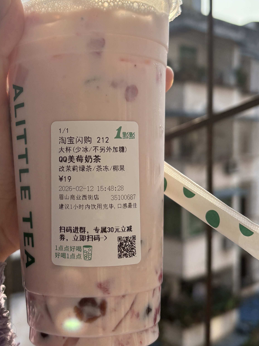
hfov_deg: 29.4
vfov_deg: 38.6
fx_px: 489
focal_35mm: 49
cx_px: 81
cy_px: 124
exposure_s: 1/3448
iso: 64
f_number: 1.6
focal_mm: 5.96
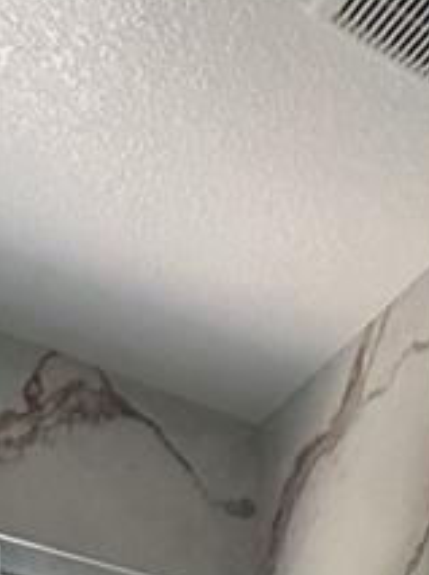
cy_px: 1277
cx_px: 515
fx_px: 1309
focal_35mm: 79
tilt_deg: -9.1
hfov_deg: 17.7
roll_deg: -1.8
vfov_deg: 16.1
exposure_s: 1/88
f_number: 2.2
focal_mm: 2.22
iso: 320
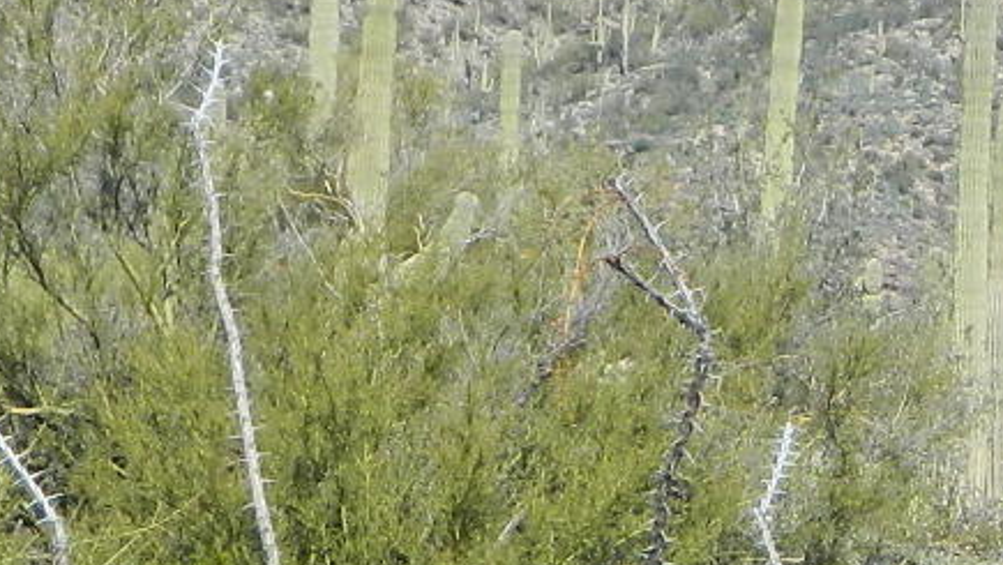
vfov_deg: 2.8
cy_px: 447
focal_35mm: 431
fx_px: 11466
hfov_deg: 5.0
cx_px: 1111
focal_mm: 15.1
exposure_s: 1/800
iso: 110
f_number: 4.2
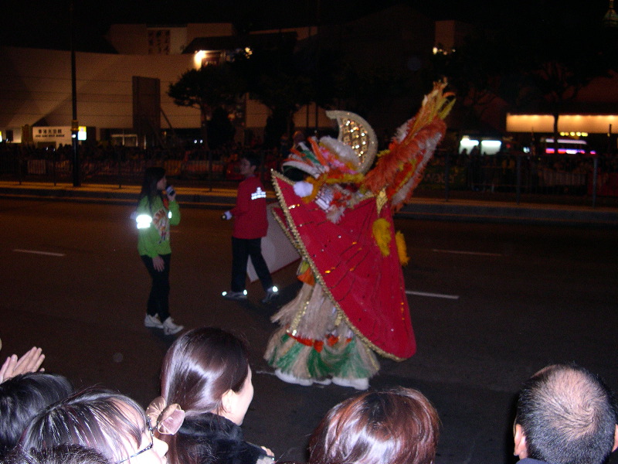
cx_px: 309
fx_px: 678
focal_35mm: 38
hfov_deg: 49.0
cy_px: 232
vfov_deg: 37.7
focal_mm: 8
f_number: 2.8
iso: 283
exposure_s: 1/60
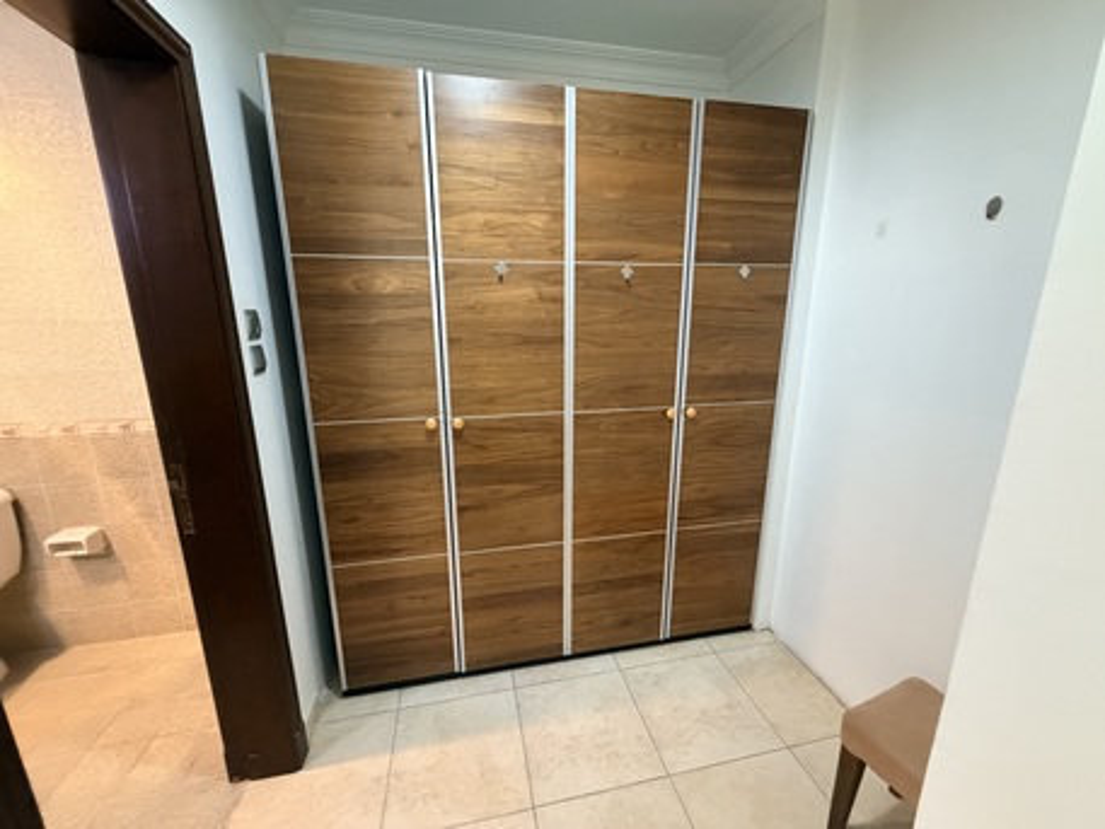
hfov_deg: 102.0
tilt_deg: -10.0
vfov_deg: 85.7
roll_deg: -0.3
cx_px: 552
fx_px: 447
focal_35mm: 14
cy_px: 414
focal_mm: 2.22
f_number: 2.2
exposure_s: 1/50
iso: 500
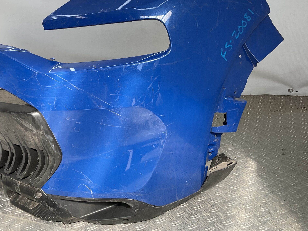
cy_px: 97
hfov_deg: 47.2
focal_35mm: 39
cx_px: 108
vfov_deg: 36.7
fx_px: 347
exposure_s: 1/269
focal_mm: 3
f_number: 1.8
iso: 16
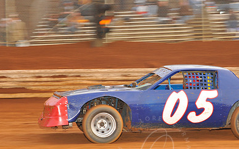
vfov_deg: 10.1
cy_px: 96
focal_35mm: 130
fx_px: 846
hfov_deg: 16.0
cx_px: 154
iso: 500
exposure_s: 1/125
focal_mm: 86
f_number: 8
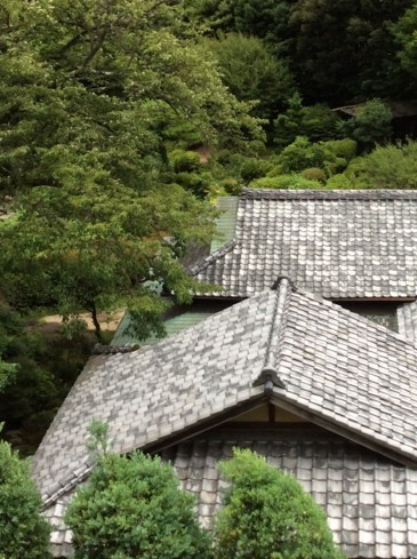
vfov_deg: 28.9
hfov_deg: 21.6
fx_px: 1079
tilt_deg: -20.9
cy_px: 224
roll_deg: +0.7
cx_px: 338
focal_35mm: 67
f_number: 2.4
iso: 32
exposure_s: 1/120
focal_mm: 3.3
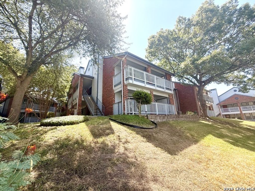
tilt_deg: +15.5
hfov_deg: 102.1
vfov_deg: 85.7
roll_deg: +1.9
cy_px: 96
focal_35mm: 14
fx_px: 103
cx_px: 128
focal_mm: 2.22
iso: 64
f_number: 2.2
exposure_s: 1/408
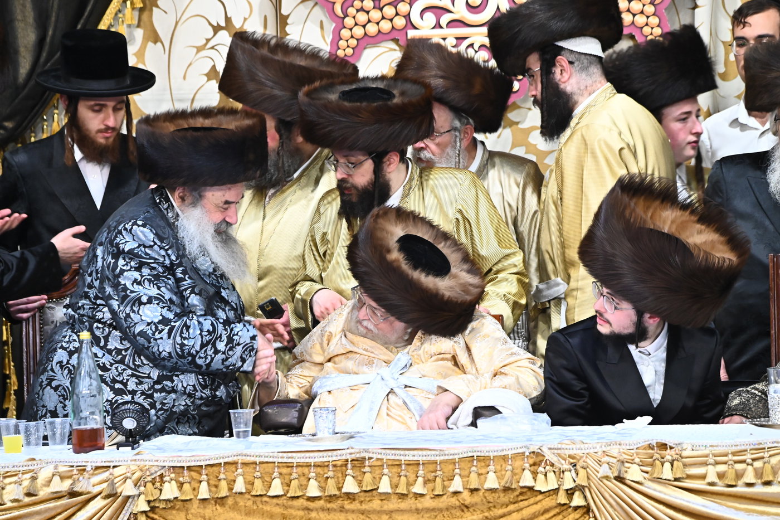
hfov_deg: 5.9
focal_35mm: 350
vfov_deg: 3.9
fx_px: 7582
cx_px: 390
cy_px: 260
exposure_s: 1/100
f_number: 7.1
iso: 5000
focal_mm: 350
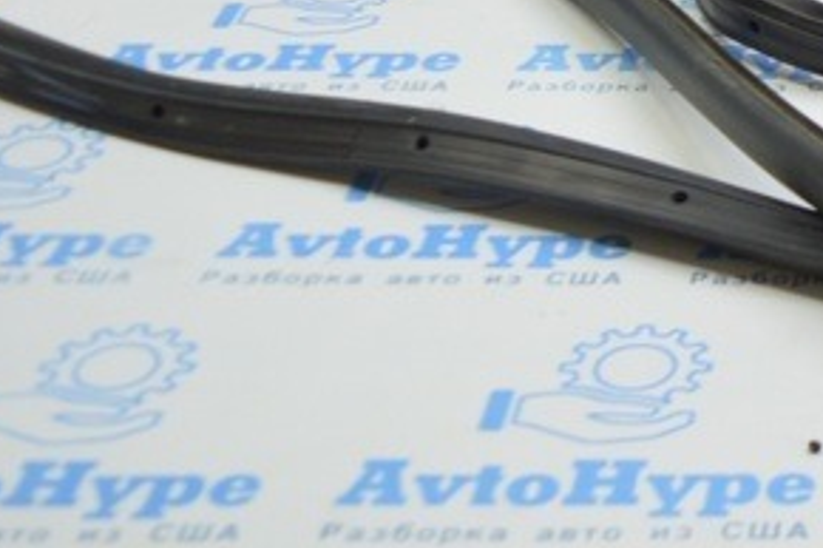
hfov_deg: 17.7
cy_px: 44
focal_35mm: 106
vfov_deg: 12.8
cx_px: 1161
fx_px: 2422
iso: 400
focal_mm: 20
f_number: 3.8
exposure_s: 1/60
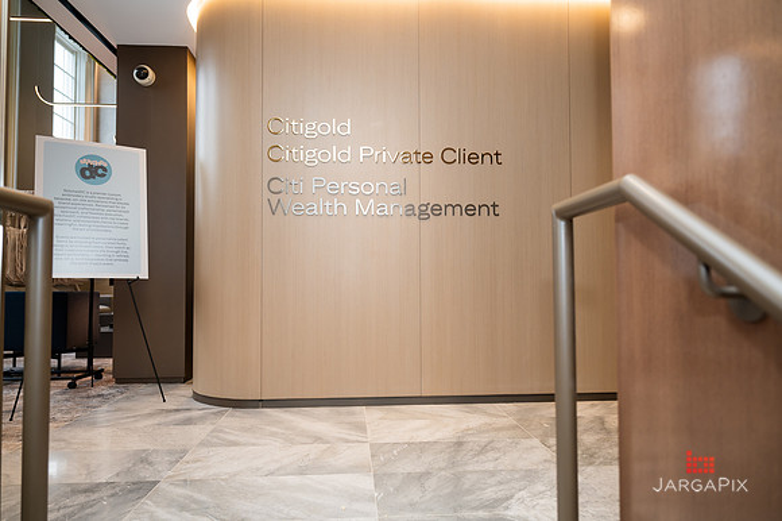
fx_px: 523
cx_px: 392
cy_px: 261
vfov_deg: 52.9
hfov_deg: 73.5
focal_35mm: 24
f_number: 3.2
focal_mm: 24
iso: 400
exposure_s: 1/160
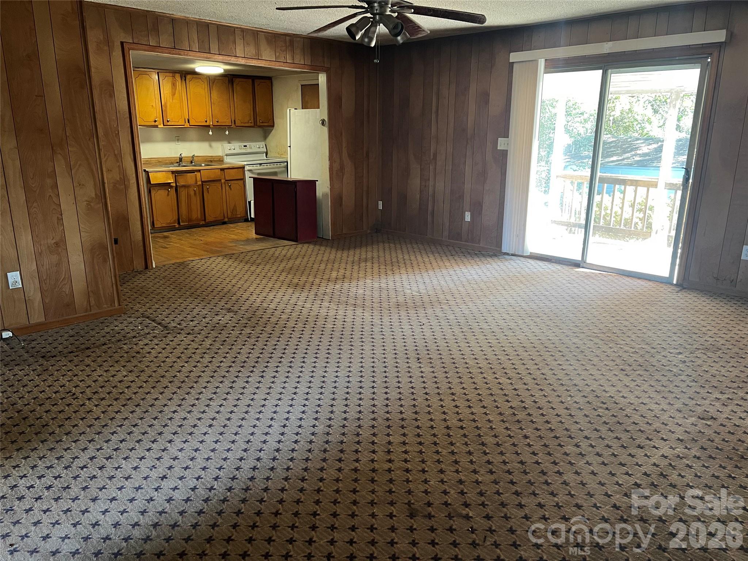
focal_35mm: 26
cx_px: 374
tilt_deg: -15.5
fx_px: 562
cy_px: 280
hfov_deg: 67.3
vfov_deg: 53.1
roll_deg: +0.0
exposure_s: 1/60
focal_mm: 5.7
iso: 320
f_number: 1.5
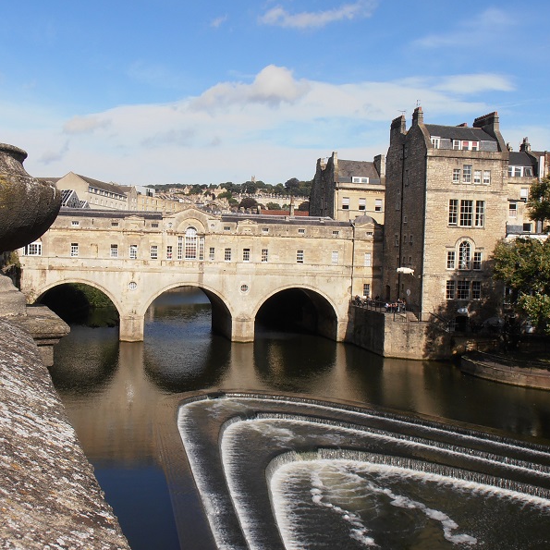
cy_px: 274
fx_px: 791
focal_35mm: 44
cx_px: 251
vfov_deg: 38.3
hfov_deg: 38.3
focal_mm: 6.61
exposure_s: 1/200
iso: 80
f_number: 9.9
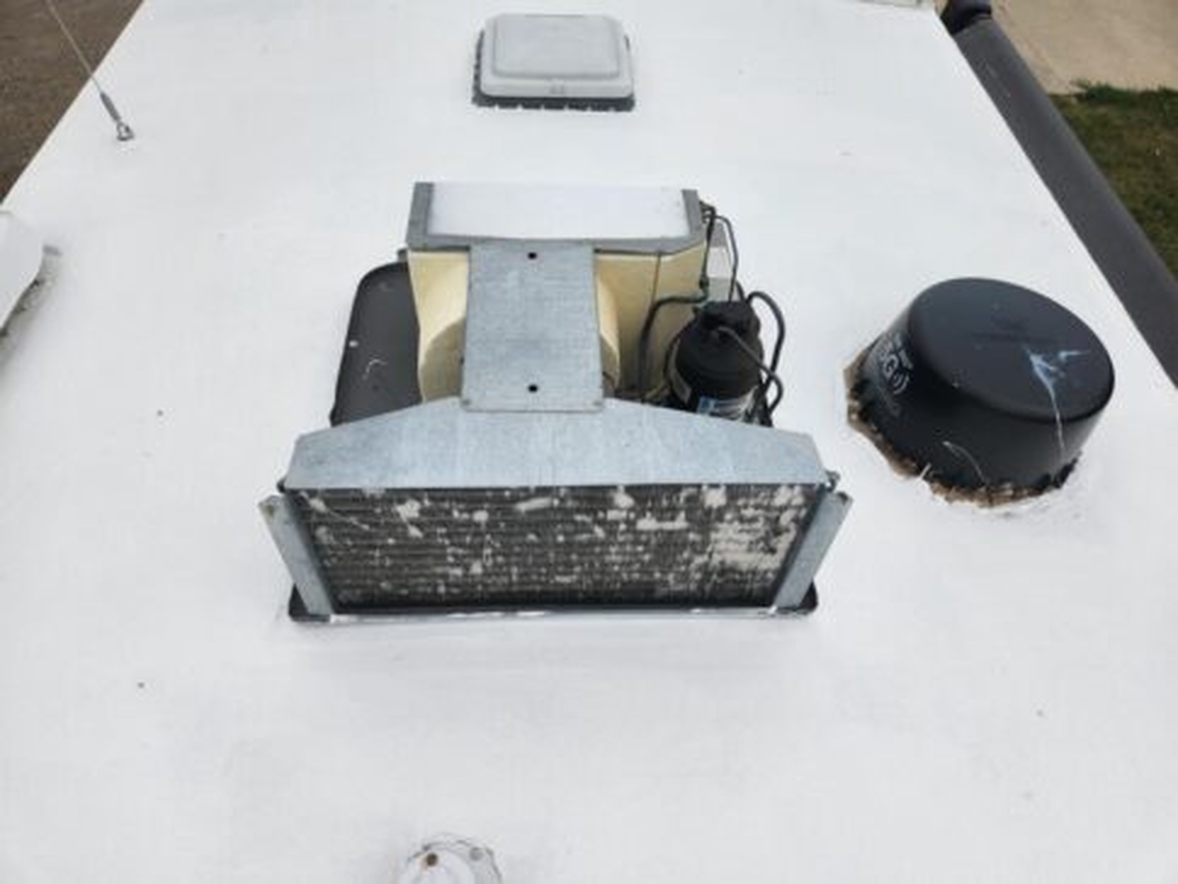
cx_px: 589
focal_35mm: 23
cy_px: 442
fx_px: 783
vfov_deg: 58.9
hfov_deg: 73.9
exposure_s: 1/1272
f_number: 1.8
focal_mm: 5.4
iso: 20
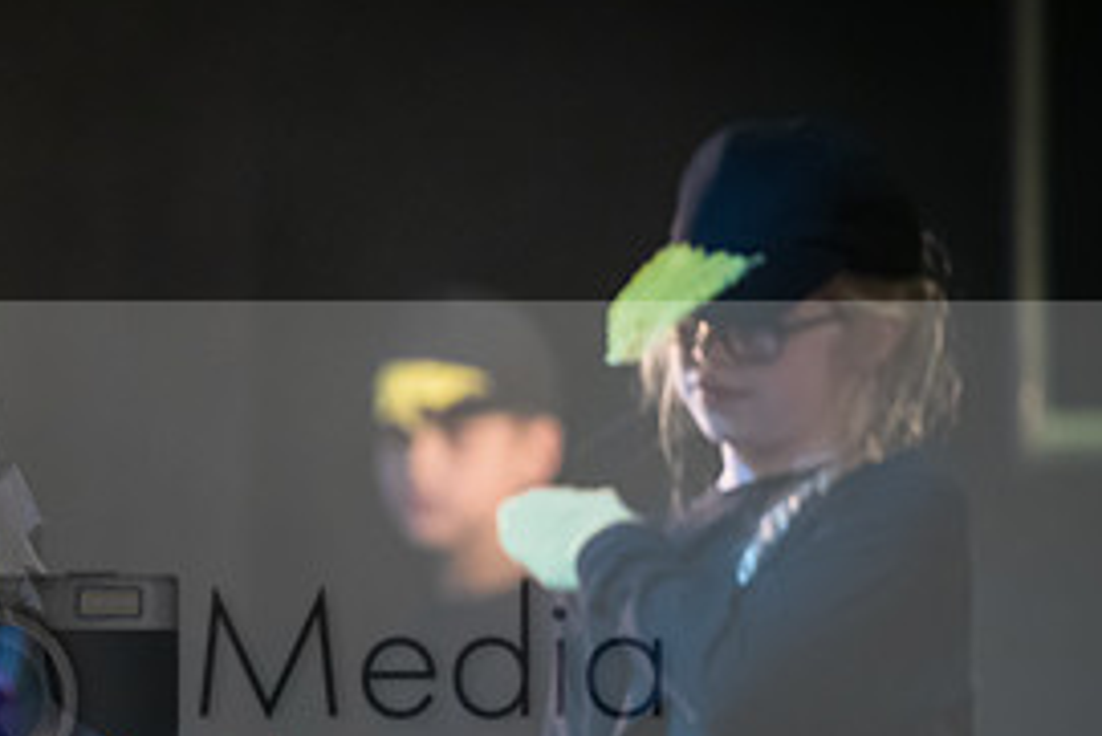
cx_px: -110
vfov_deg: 2.9
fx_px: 14456
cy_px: 642
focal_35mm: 472
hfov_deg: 4.4
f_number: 2.8
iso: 4000
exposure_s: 1/250
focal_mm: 200
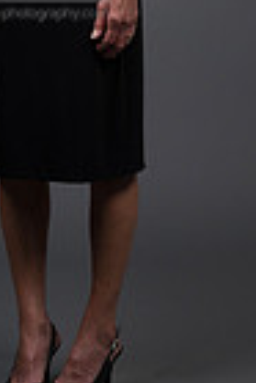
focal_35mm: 259
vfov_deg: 7.9
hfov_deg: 5.3
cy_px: -55
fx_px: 2756
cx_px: 44
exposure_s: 1/250
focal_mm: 80
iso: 160
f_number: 5.6
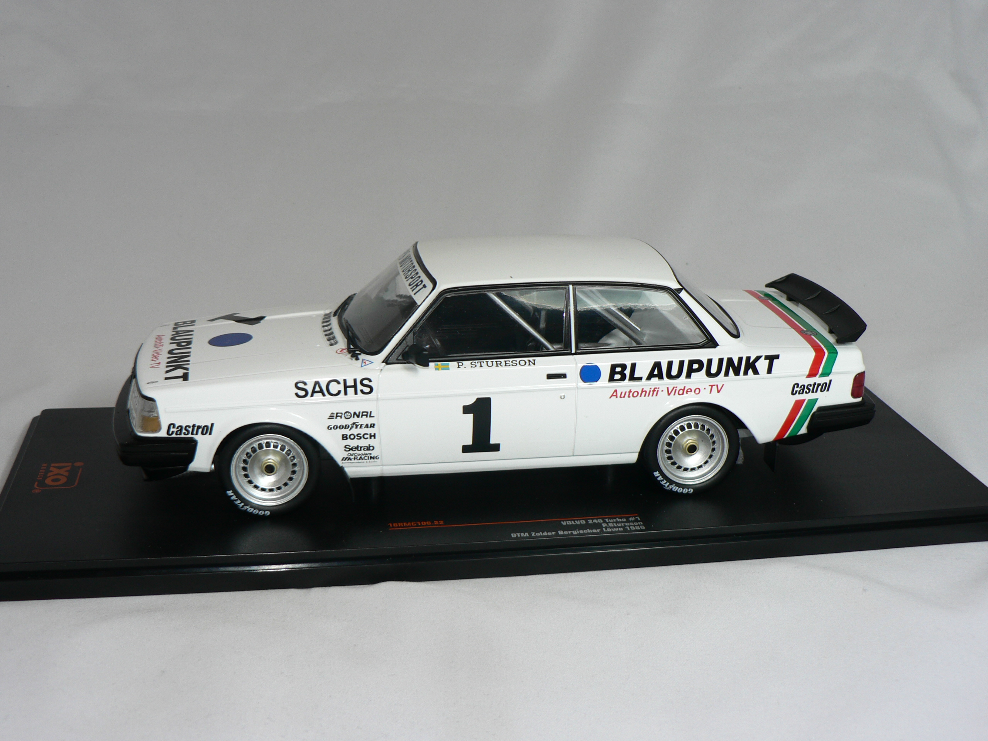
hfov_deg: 37.5
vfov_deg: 28.6
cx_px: 494
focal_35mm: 51
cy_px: 370
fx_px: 1456
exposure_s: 1/60
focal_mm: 8.4
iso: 80
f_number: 2.8
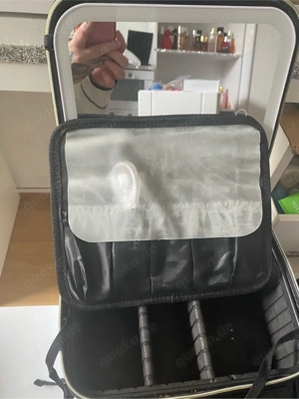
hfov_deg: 53.1
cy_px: 200
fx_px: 299
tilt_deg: -49.1
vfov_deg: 67.3
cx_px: 150
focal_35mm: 26
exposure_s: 1/60
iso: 400
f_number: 1.8
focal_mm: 4.25
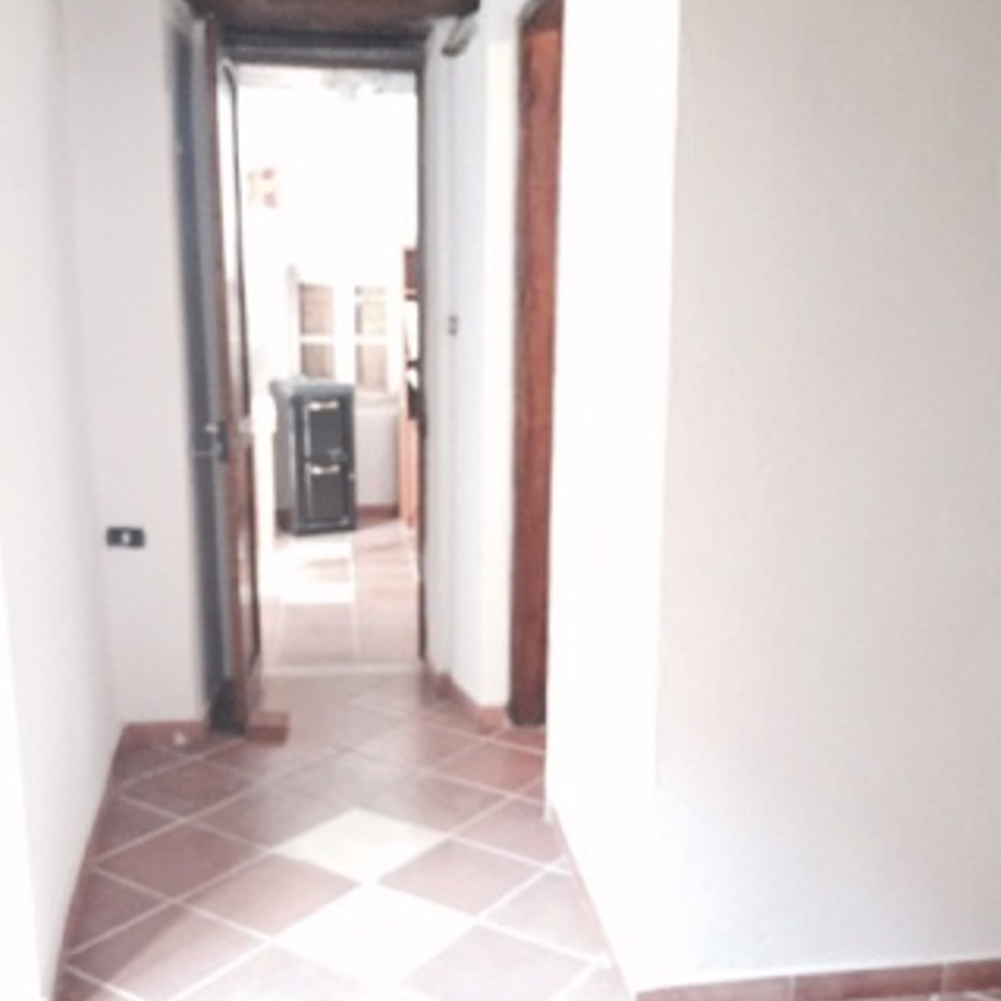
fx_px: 1178
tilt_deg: -12.5
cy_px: 574
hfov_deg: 46.0
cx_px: 524
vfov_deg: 45.9
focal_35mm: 36
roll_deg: +0.8
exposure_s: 1/24
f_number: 2.2
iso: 250
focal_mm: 4.15
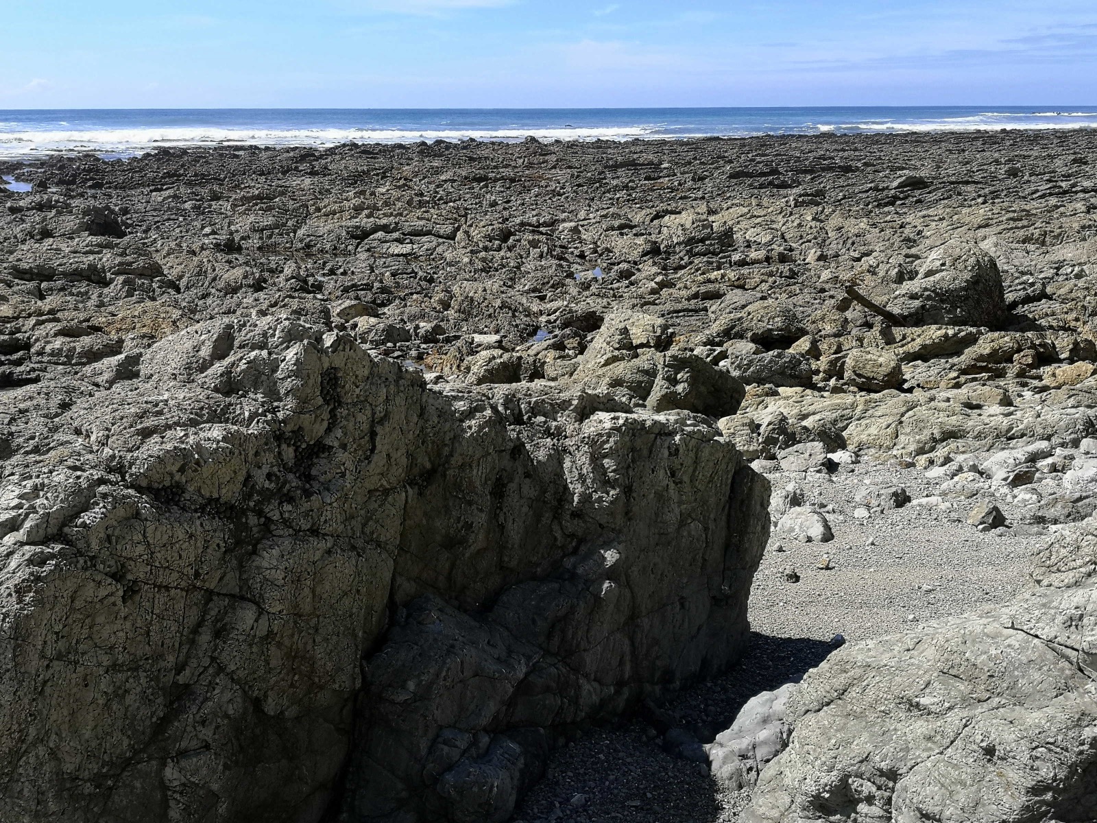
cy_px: 412
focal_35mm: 37
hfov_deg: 50.1
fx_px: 1173
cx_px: 548
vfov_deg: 38.7
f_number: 1.8
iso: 50
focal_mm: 5.58
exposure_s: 1/2012
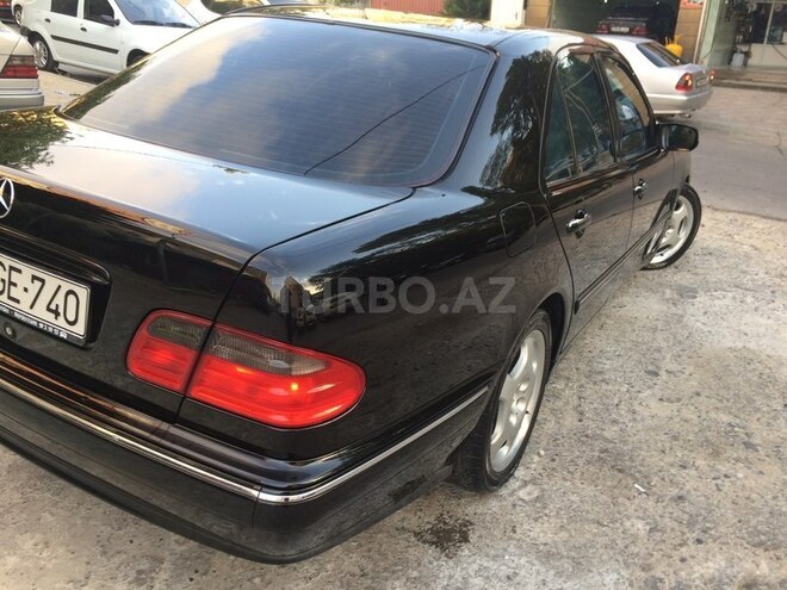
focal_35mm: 29
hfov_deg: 61.7
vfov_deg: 48.2
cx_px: 394
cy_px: 295
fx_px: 659
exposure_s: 1/100
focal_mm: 4.15
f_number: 2.2
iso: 40
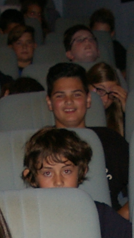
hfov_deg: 6.7
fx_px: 1149
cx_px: 39
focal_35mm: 182
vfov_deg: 11.7
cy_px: 236
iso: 400
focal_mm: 20
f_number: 4.5
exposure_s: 1/30
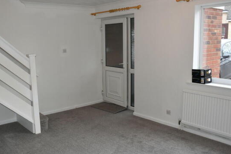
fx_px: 212
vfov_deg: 40.0
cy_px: 72
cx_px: 91
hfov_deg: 56.7
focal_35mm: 33
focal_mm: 18
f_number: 4.5
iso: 800
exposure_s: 1/80
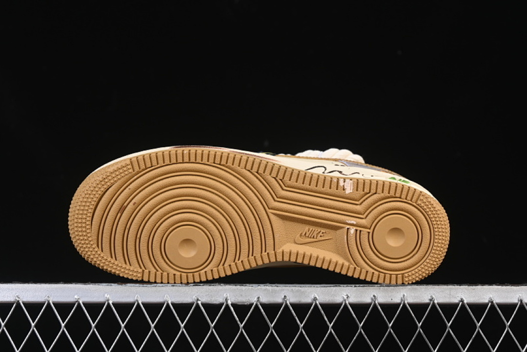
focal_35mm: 75
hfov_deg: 27.0
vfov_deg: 18.2
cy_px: 176
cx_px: 264
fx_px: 1098
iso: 160
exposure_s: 1/80
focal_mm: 50
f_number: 7.1
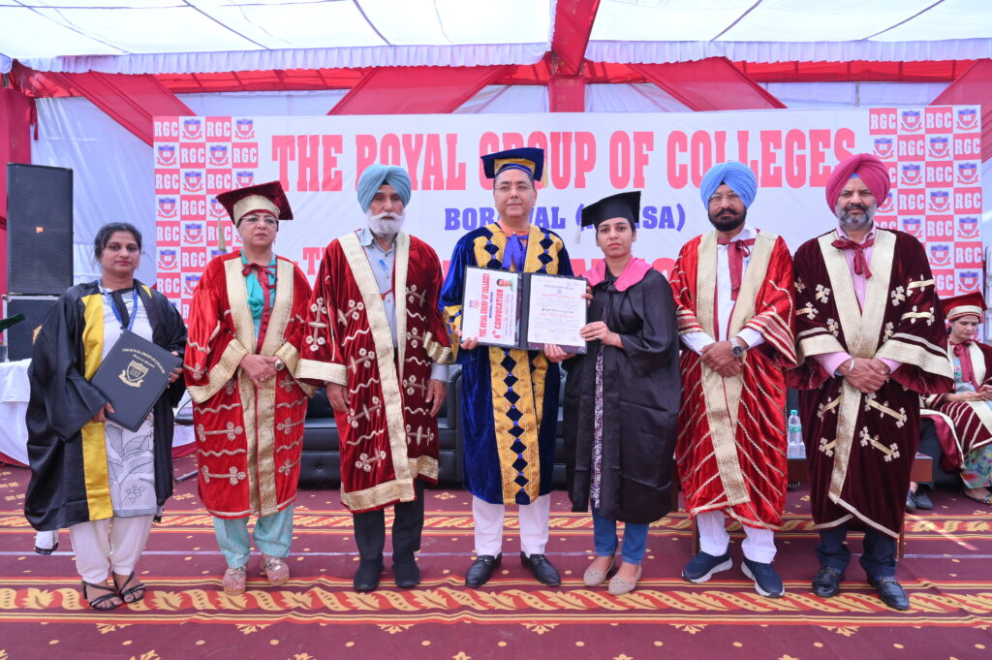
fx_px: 661
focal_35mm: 24
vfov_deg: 53.1
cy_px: 330
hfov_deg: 73.8
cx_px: 496
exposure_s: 1/200
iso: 250
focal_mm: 24
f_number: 8
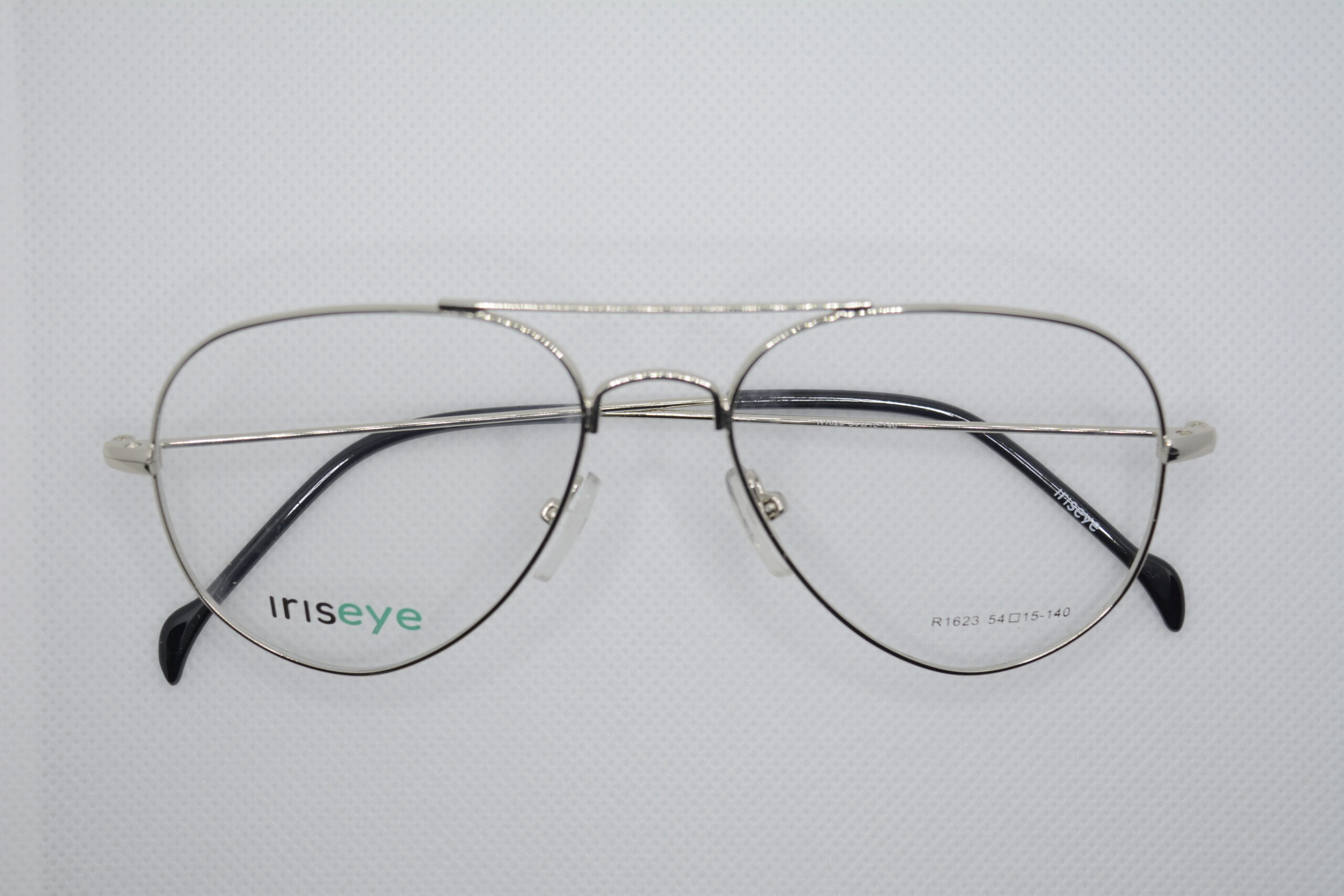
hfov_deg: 33.4
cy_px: 448
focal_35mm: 60
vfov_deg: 22.6
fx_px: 2240
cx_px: 672
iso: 200
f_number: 5.6
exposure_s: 1/125
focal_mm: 40
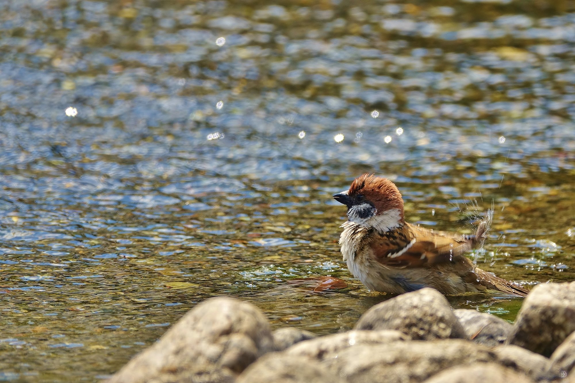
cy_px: 192
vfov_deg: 2.3
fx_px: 9582
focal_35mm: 600
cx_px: 288
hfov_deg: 3.4
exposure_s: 1/500
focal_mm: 220
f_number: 4
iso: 100
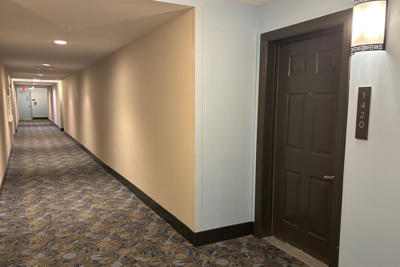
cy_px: 147
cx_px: 210
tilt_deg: -8.2
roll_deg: -0.7
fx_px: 333
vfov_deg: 43.5
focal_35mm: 30
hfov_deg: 61.9
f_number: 1.6
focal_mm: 5.96
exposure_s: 1/60
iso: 500
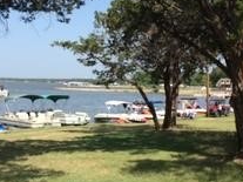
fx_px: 407
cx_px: 95
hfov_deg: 33.1
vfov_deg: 25.2
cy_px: 74
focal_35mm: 58
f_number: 2.2
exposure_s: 1/1709
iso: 32
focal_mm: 4.12
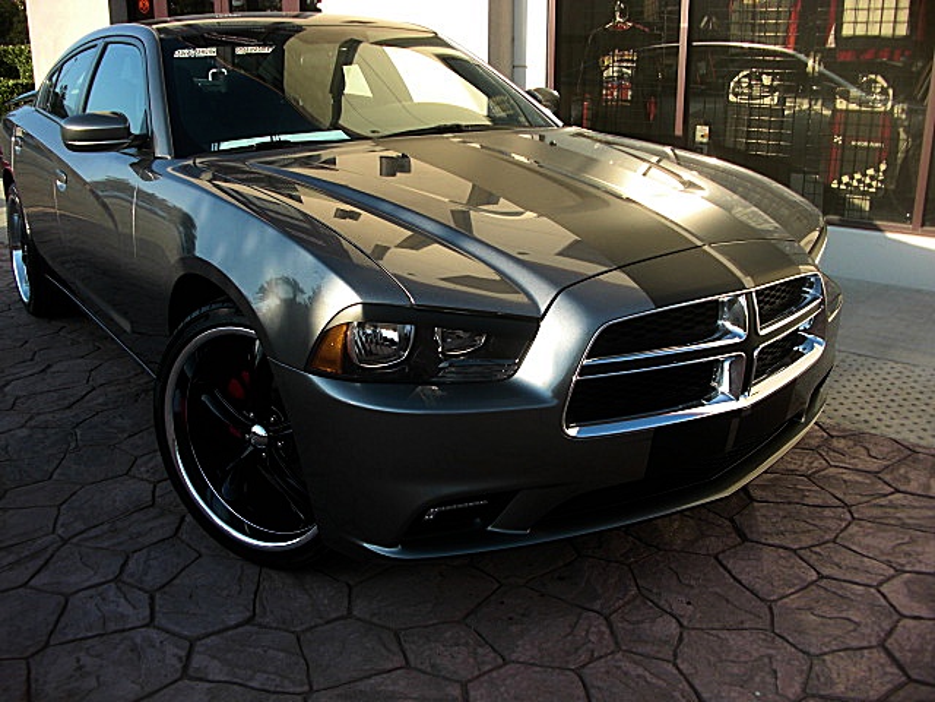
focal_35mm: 36
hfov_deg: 51.4
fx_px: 972
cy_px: 351
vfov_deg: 39.7
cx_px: 468
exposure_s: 1/320
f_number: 2.8
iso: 50
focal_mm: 6.3
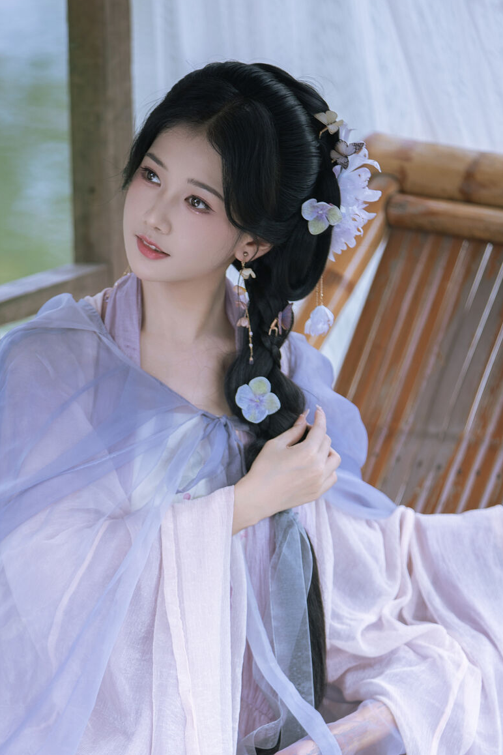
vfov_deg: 8.5
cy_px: 488
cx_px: 275
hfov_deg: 5.7
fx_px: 5051
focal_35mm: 241
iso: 100
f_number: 2.8
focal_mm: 155
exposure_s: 1/640
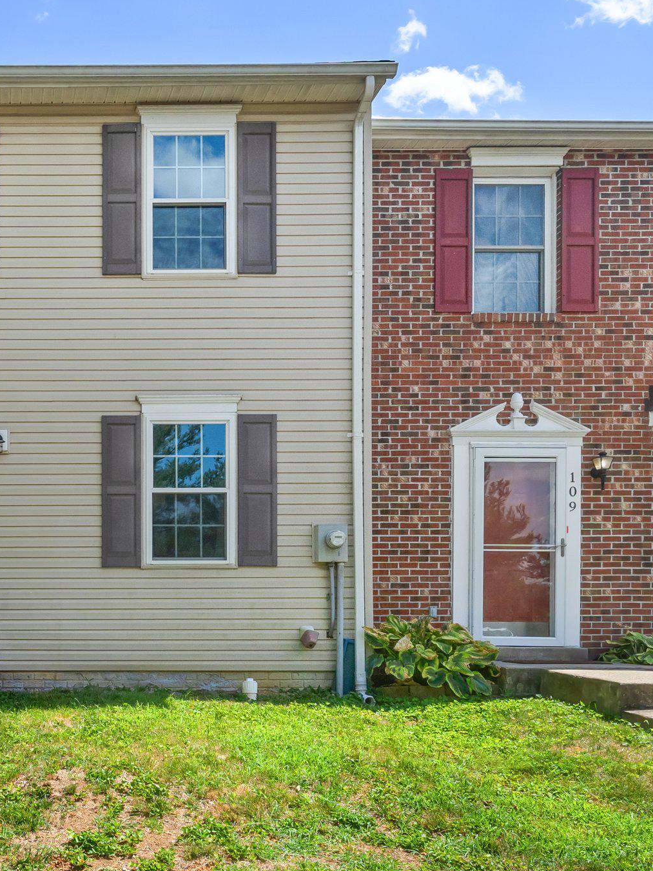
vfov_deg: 52.6
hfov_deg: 37.8
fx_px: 880
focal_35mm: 35
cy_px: 435
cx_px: 59
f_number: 8
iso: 800
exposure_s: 1/1250
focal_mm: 16
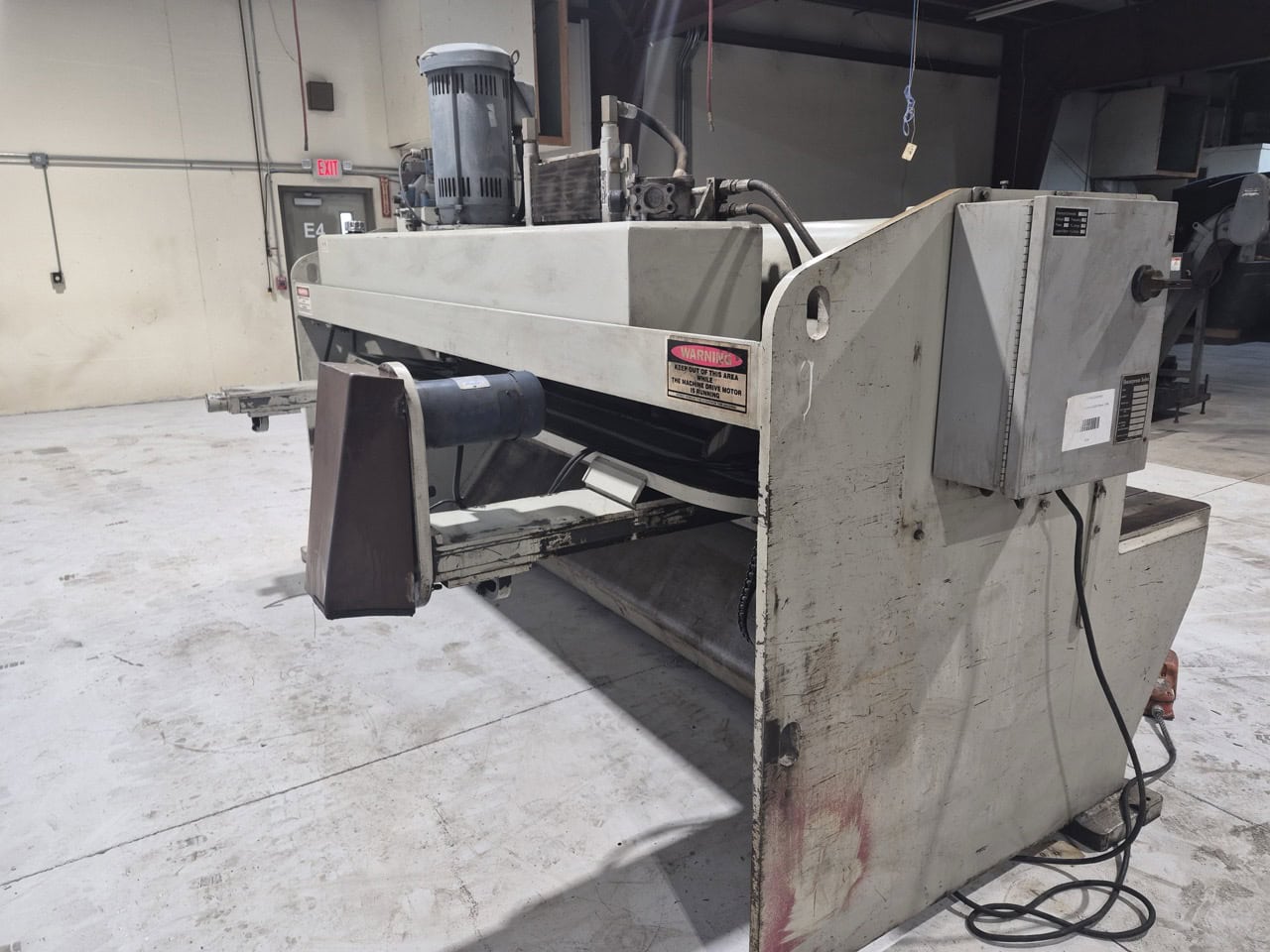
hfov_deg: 73.9
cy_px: 476
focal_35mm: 23
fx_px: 844
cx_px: 635
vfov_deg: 58.9
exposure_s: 1/120
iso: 200
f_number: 1.8
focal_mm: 5.4
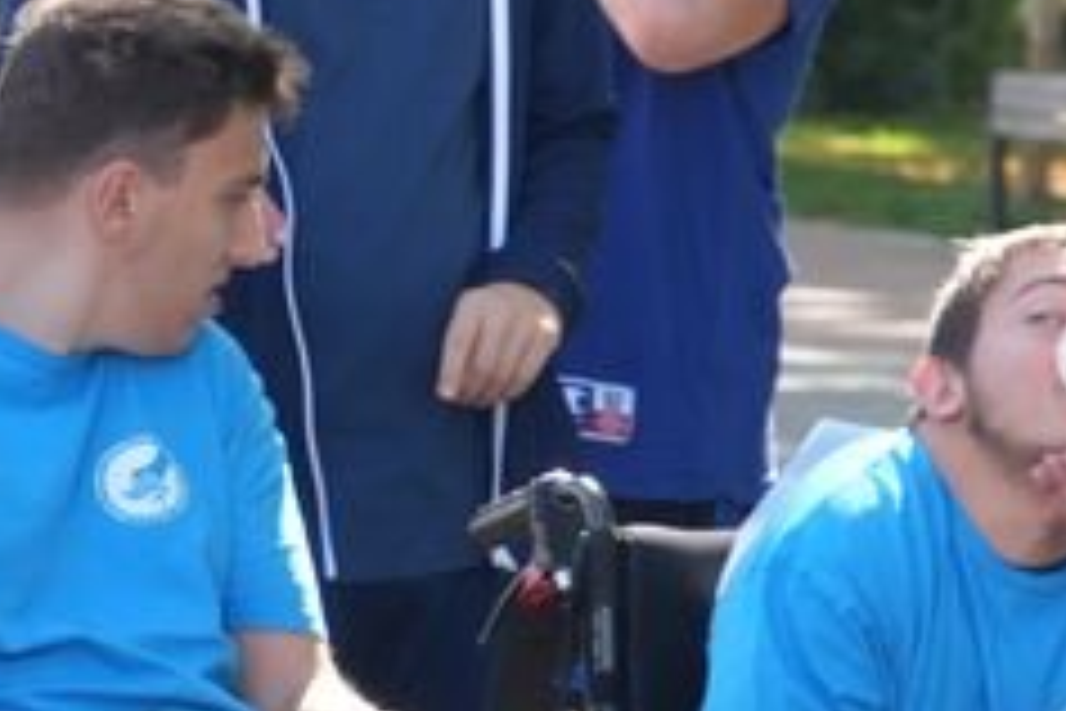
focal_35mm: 570
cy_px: 596
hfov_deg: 3.6
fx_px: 16877
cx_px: -220
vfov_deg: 2.4
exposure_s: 1/160
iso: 800
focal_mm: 132
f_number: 10
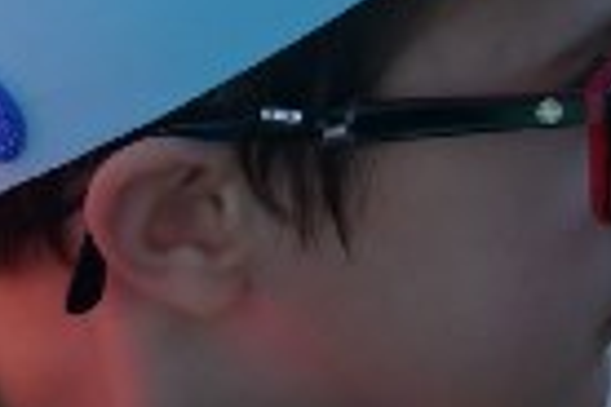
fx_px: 19737
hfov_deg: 1.8
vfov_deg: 1.2
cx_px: -151
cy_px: -102
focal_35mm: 1163
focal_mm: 105
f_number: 8
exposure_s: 1/250
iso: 200
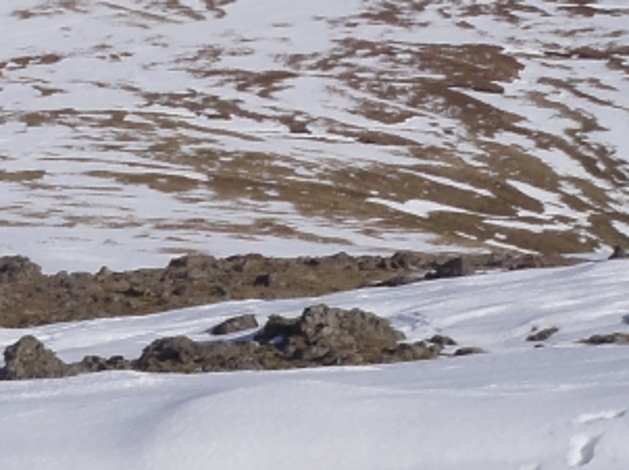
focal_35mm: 174
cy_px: 46
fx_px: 3159
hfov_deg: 10.9
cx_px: -373
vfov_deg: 8.5
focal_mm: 8.89
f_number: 7.1
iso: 80
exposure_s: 1/500
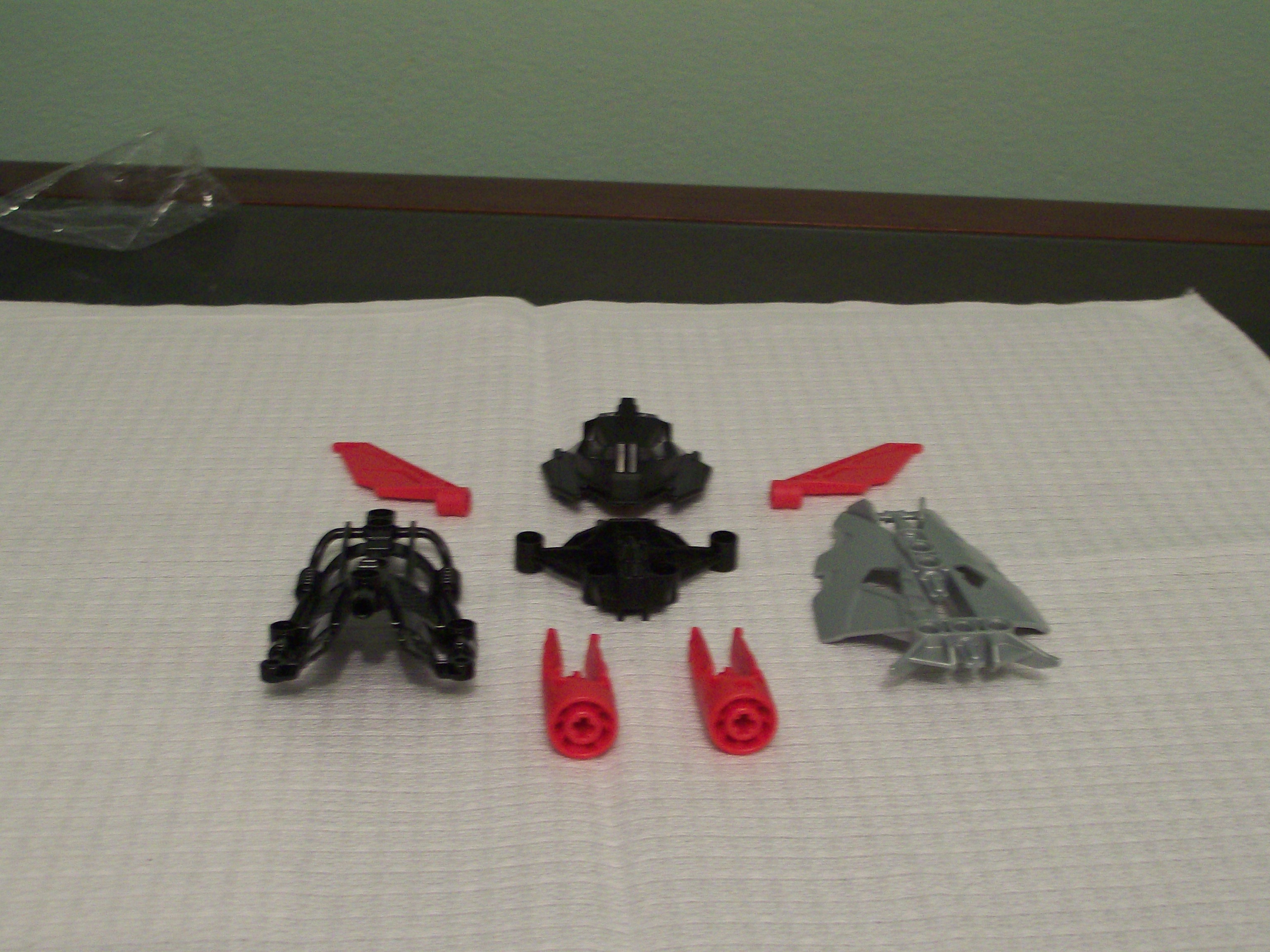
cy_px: 476
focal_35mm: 56
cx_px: 635
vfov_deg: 26.1
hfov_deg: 34.3
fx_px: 2055
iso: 160
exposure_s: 1/12.3
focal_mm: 9.4
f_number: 3.4
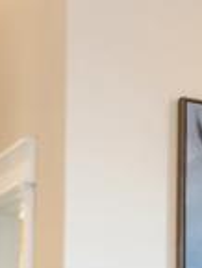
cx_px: 771
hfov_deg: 7.9
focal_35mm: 131
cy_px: 429
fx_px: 1018
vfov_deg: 13.9
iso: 1000
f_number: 2.8
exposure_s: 1/60
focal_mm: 11
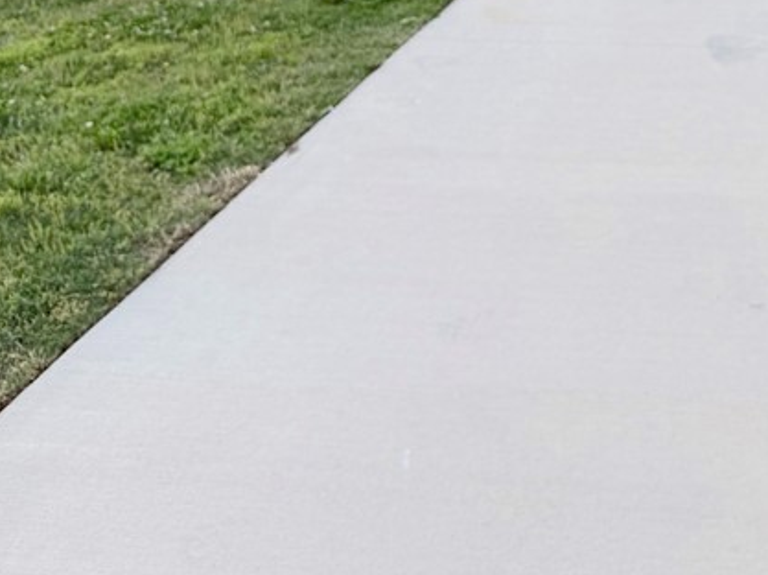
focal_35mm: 59
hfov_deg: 30.8
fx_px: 1308
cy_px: -114
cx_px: 731
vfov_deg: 22.8
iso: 80
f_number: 1.78
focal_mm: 6.76
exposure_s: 1/3425
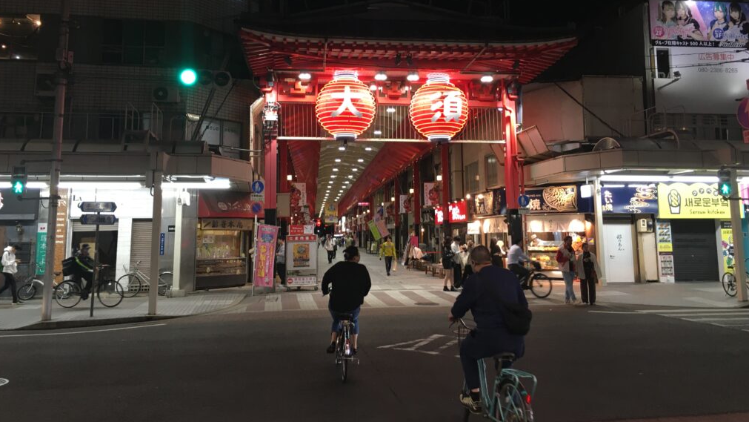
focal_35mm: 32
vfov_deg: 36.4
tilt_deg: +7.4
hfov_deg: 61.0
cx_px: 371
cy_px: 149
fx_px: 636
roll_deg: -0.6
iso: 64
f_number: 2.2
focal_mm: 4.15
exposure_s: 1/30
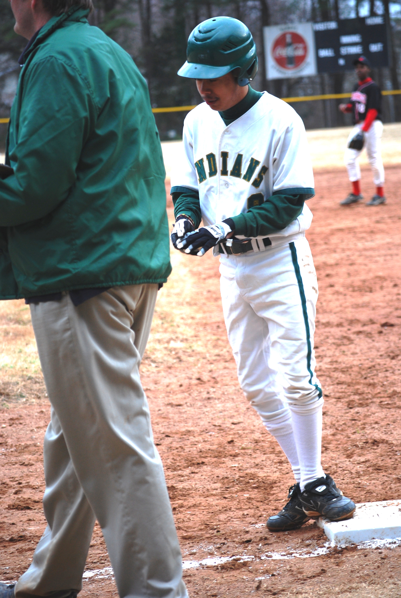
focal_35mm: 129
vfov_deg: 15.9
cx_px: 200
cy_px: 299
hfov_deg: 10.7
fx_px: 2149
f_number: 4.5
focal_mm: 86
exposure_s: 1/125
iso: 280
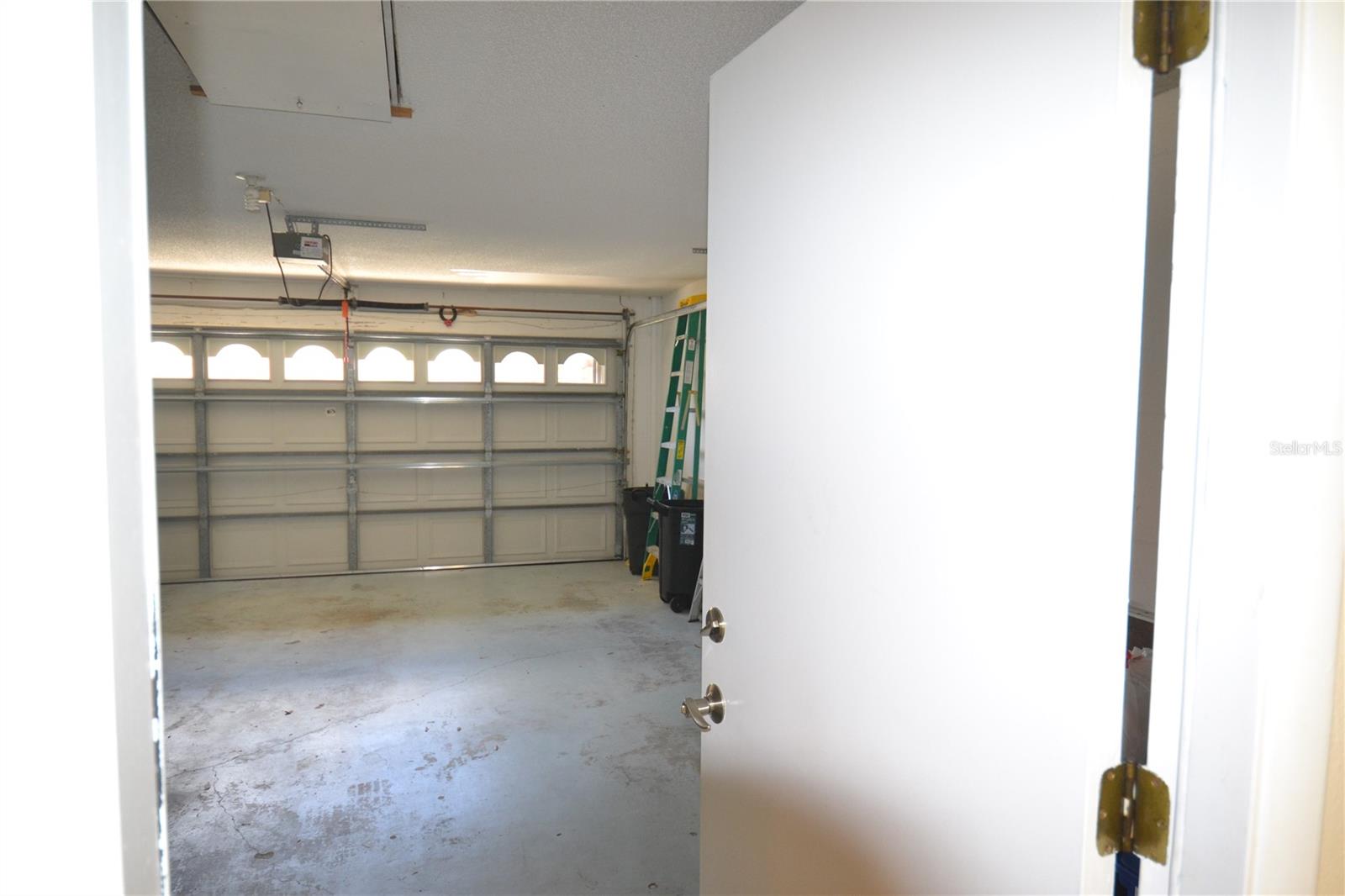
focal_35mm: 21
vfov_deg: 59.5
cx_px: 672
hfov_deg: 81.2
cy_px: 448
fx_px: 784
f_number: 4
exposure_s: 1/60
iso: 900
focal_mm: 14
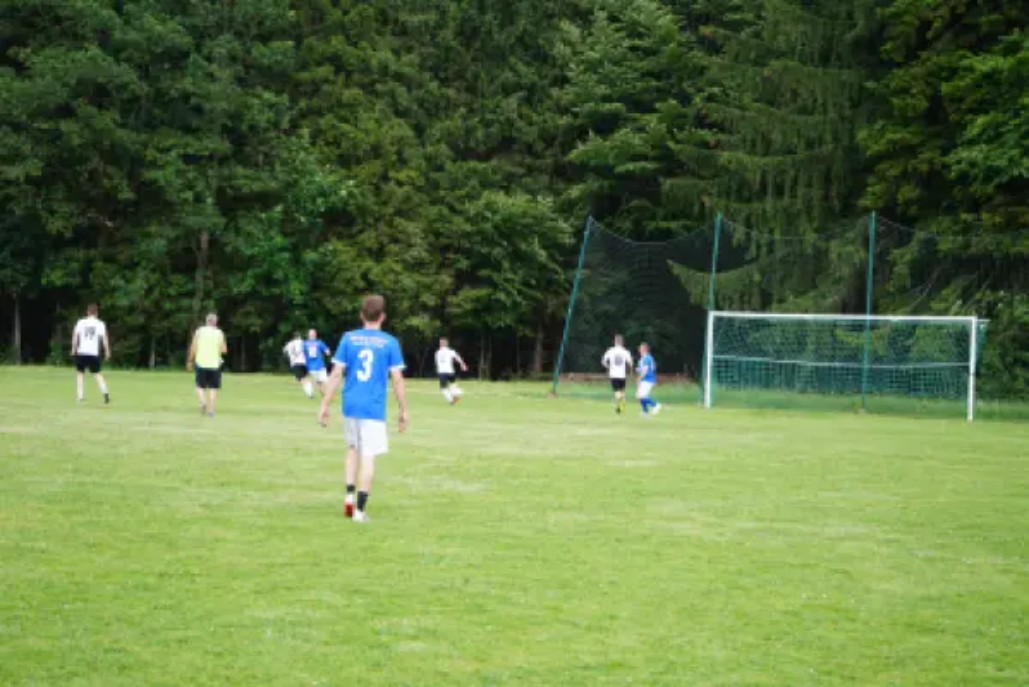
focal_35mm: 70
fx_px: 2002
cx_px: 514
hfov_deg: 28.8
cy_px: 344
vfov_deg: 19.5
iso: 200
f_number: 5.6
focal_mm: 70
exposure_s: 1/80
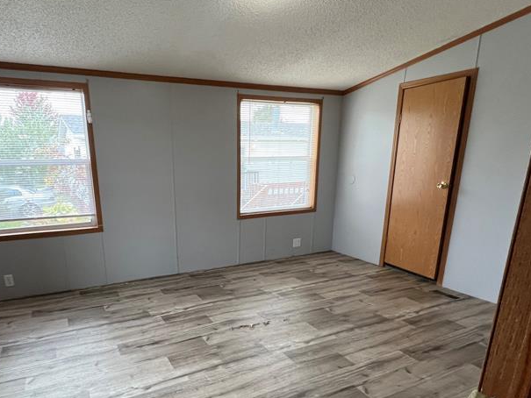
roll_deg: +0.3
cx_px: 226
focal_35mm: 22
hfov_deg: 75.9
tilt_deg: -18.1
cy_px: 260
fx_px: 338
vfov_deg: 59.9
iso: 160
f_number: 1.8
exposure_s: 1/120
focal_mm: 1.57
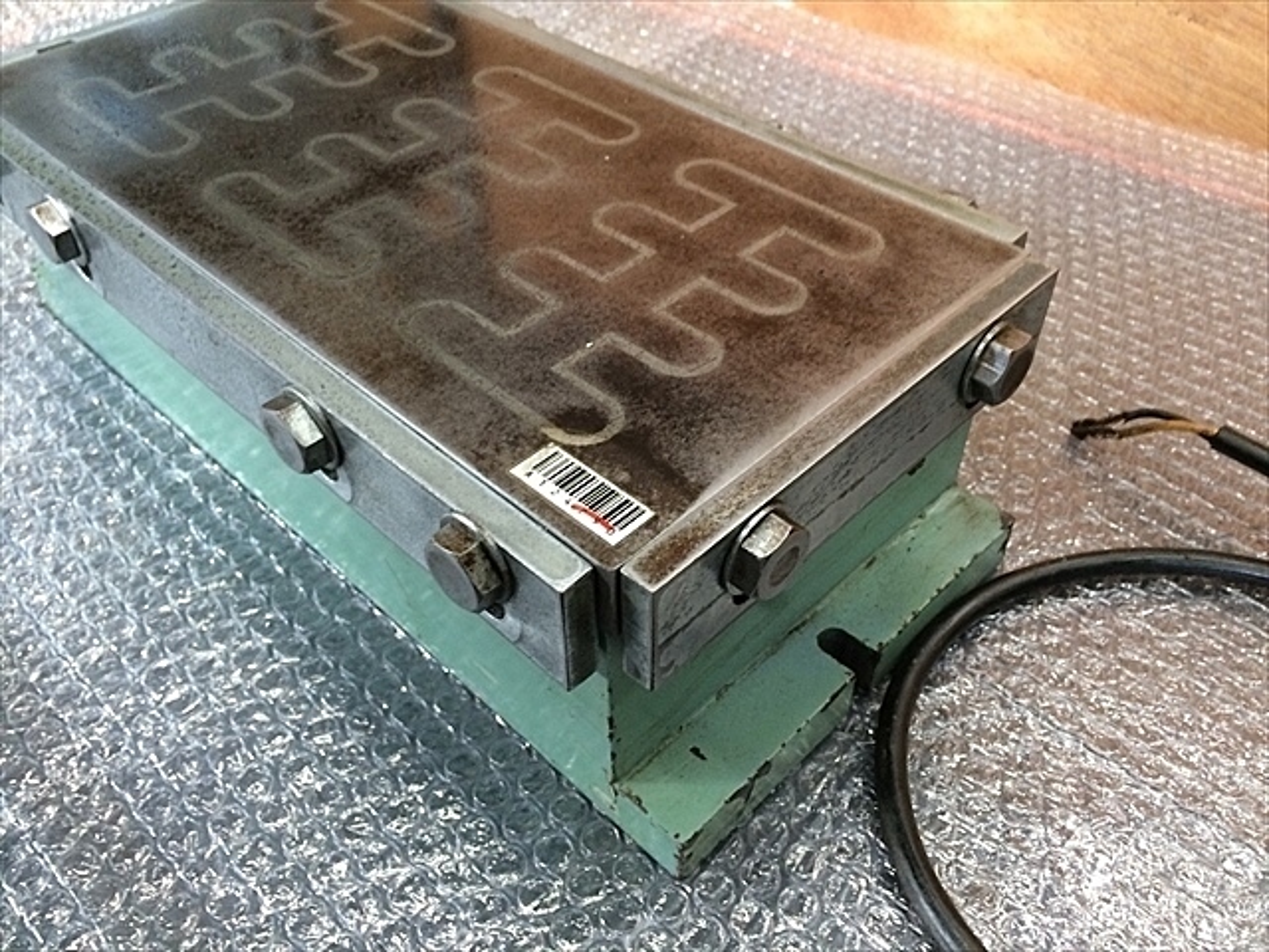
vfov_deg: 48.2
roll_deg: +1.3
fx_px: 1063
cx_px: 634
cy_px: 476
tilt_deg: -42.4
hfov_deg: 61.7
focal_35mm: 29
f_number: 2.2
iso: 160
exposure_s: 1/30
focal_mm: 4.15
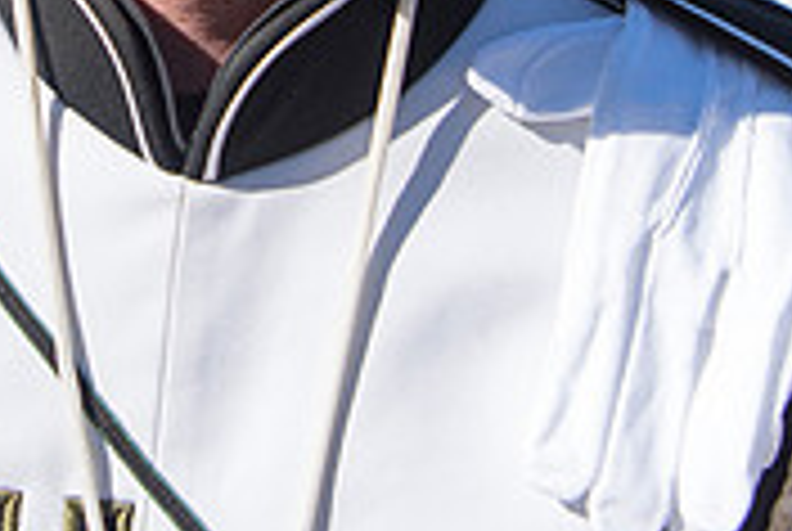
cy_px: -286
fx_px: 1741
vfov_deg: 15.8
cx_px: 90
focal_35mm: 79
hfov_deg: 24.9
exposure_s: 1/4000
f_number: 3.5
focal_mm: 24
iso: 320
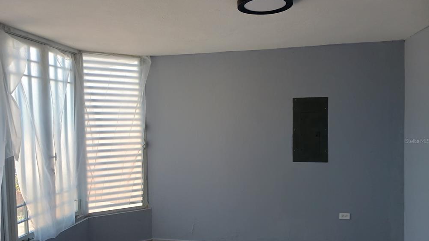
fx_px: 341
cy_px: 141
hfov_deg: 64.3
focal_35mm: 30
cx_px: 212
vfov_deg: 38.8
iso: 40
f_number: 1.8
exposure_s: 1/60
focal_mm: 4
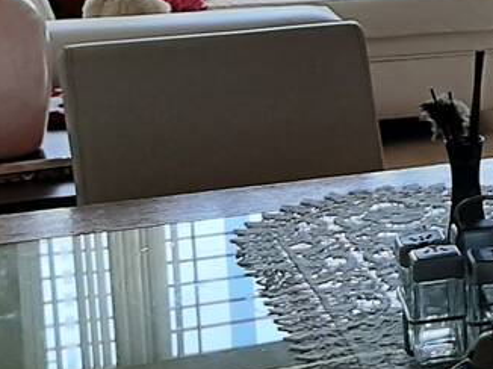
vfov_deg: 12.7
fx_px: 1637
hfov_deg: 15.2
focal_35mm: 115
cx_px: 842
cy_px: -5
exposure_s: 1/167
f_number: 1.7
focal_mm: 3.93
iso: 40
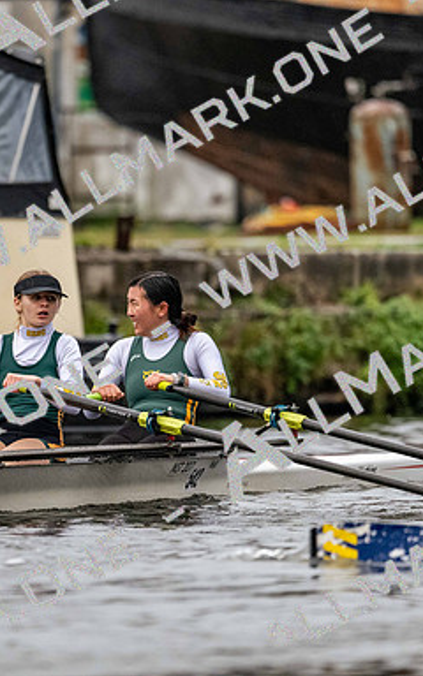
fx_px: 11362
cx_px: 70
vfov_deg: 3.4
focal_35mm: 616
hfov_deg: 2.1
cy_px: 338
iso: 4500
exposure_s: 1/2000
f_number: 4.5
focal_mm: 400
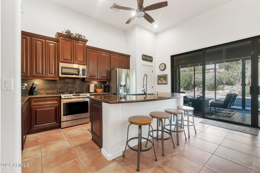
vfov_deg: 77.3
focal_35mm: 15
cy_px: 86
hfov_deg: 100.4
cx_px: 130
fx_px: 108
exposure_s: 1/10
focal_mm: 10
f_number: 8
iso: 400
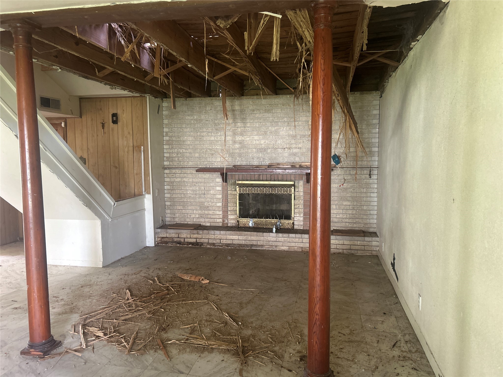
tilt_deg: -4.5
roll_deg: +0.5
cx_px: 252
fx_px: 378
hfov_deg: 67.3
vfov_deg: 53.1
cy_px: 188
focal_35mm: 26
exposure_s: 1/60
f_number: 1.5
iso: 250
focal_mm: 5.7
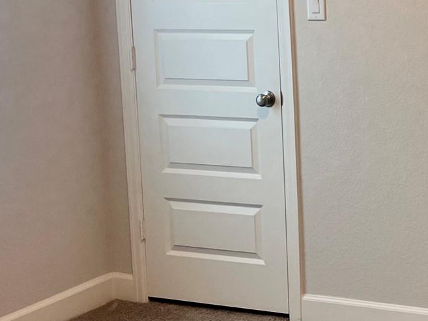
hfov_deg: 23.1
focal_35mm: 81
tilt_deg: -7.2
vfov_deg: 18.2
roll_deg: +0.9
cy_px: 100
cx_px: 429
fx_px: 1002
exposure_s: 1/60
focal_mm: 5.7
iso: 100
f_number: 1.5
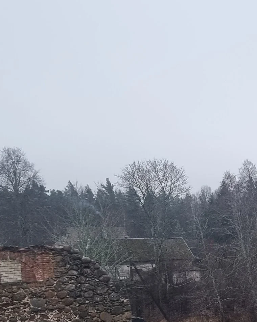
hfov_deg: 19.6
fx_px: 675
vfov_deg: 26.2
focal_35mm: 71
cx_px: 349
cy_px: 267
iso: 200
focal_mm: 6.7
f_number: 1.8
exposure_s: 1/40
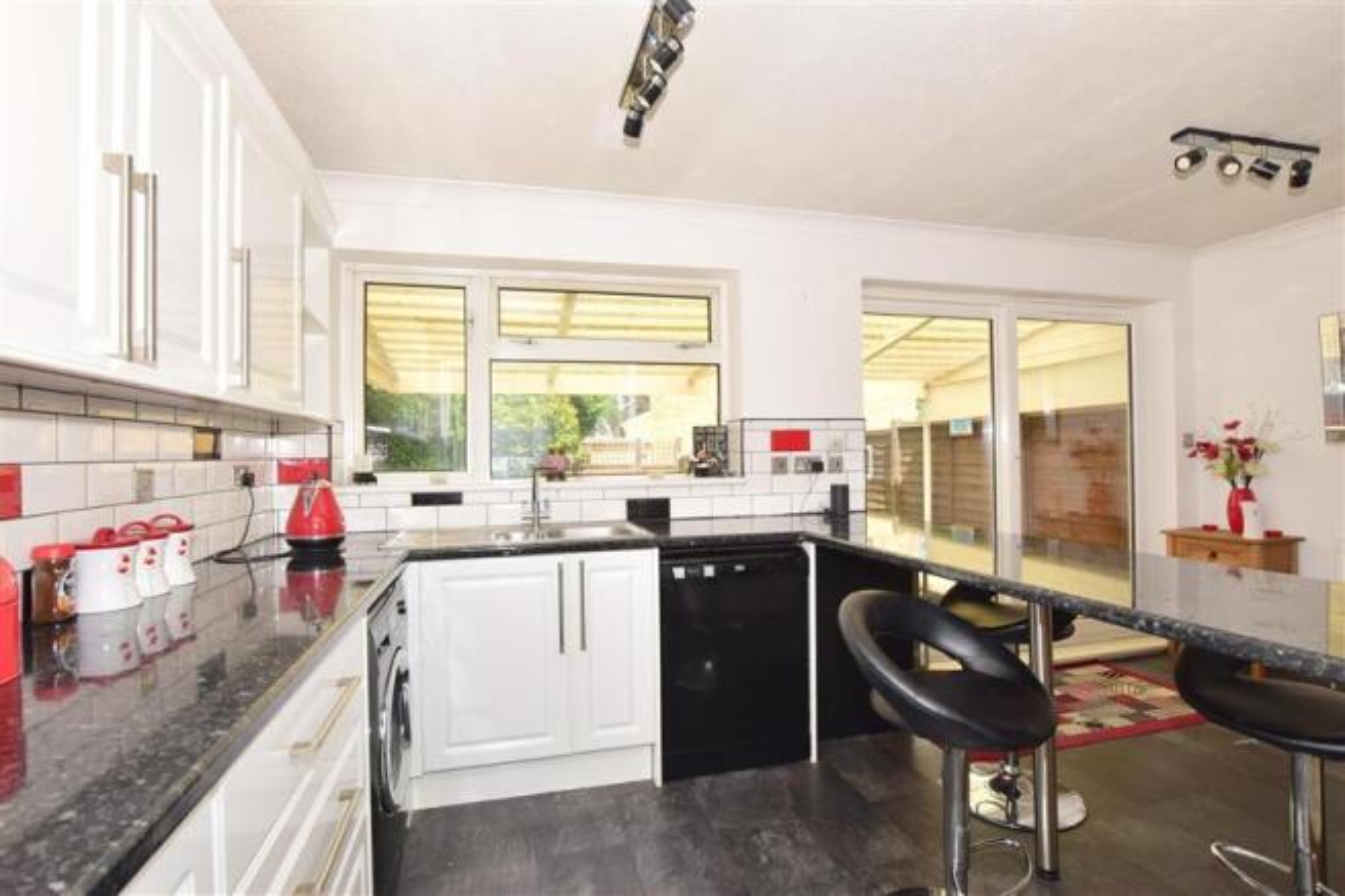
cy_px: 448
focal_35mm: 16
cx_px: 672
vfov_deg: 72.0
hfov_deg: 95.0
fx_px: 616
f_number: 11
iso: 400
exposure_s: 1/200
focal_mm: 11
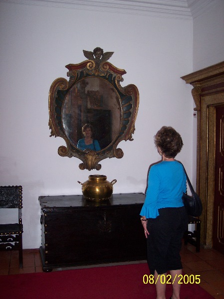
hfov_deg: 37.7
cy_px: 150
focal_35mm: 38
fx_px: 328
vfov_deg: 49.0
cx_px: 112
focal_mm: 8
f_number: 2.8
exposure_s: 1/30
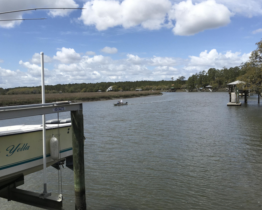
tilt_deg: -4.4
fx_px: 240
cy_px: 104
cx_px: 130
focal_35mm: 31
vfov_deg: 47.1
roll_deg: +1.0
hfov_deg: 57.2
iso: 25
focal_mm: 4.15
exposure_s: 1/1923
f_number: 2.2
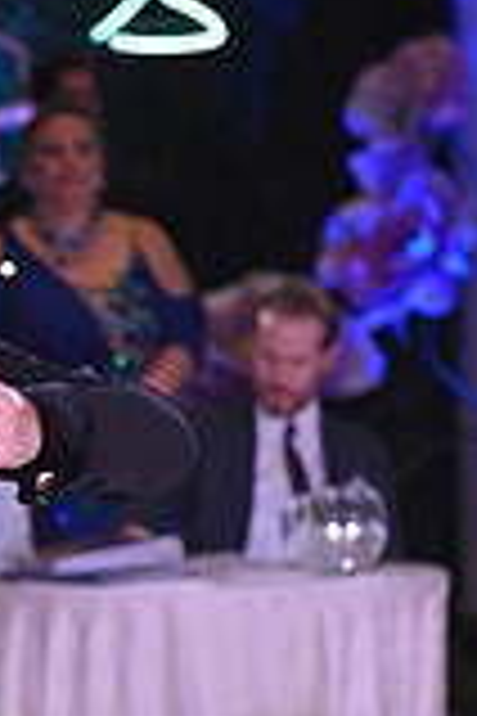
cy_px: 874
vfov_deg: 5.6
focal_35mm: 364
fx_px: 7234
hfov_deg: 3.7
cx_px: -389
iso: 1600
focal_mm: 100
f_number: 4.5
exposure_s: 1/400
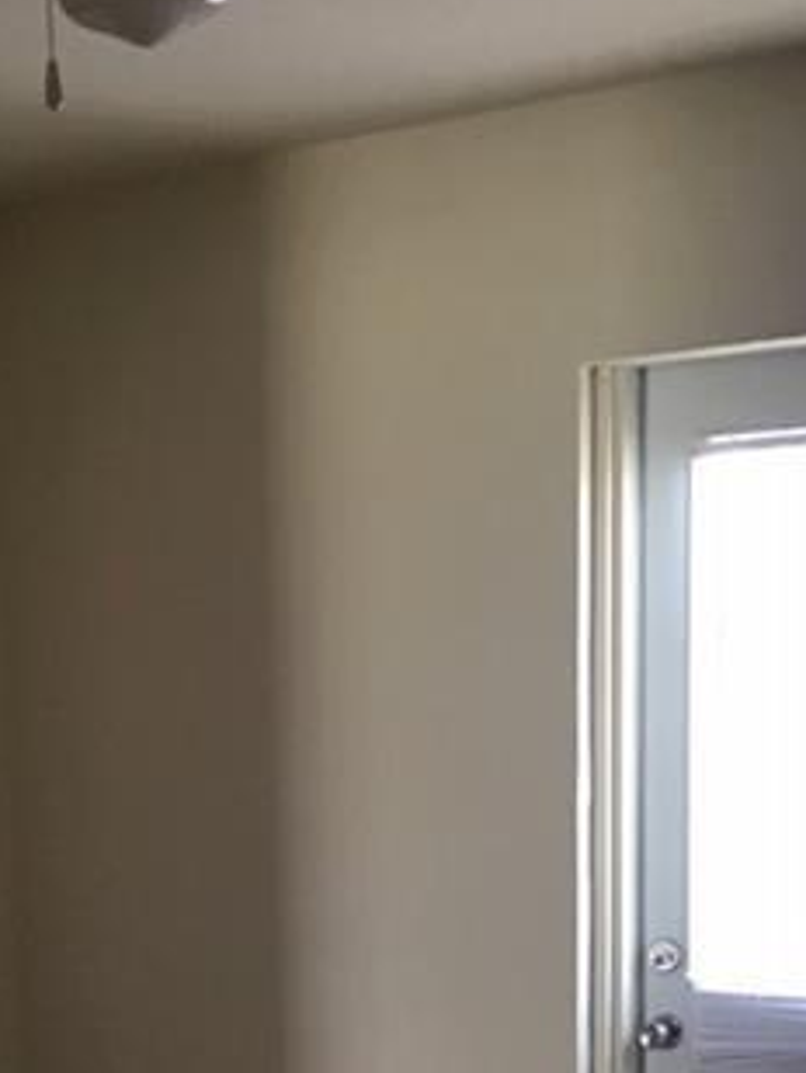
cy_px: 1111
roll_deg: +1.7
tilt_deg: -10.7
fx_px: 2234
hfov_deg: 20.3
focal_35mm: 72
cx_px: 205
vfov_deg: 25.5
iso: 50
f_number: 2.2
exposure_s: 1/15
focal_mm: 4.15
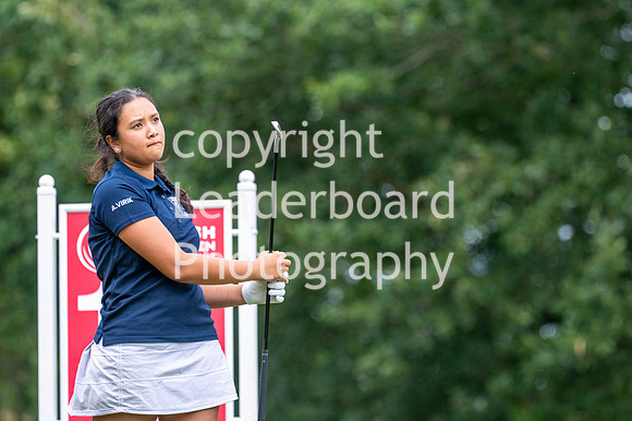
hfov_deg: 4.6
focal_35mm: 450
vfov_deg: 3.1
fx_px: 7895
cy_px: 210
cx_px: 316
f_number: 5
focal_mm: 300
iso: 400
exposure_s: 1/800
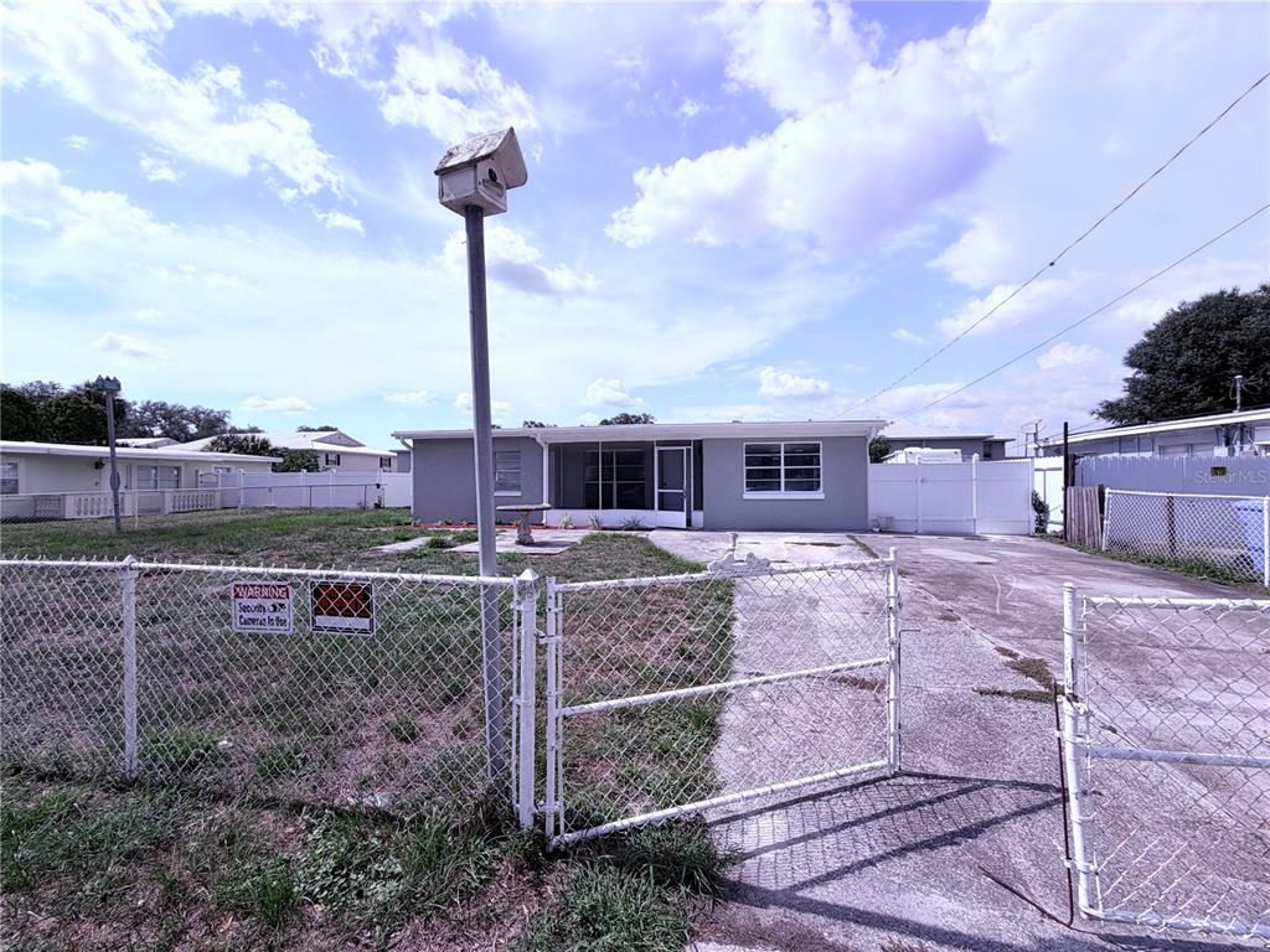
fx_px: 514
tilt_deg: +0.3
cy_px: 476
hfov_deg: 102.1
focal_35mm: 14
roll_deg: +1.3
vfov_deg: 85.7
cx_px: 635
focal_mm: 2.22
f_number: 2.2
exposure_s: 1/1431
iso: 20
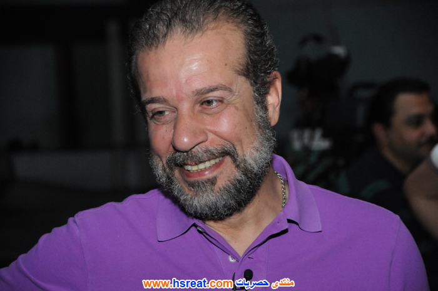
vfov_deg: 10.6
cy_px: 146
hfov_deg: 15.9
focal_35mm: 129
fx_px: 1567
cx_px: 219
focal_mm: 86
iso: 2500
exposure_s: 1/250
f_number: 5.3
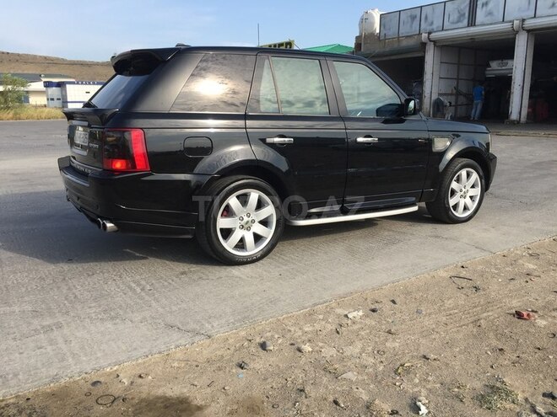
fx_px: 467
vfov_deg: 48.2
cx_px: 278
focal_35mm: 29
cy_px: 208
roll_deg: -0.2
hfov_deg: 61.7
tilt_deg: -11.7
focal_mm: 4.15
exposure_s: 1/1236
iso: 32
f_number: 2.2
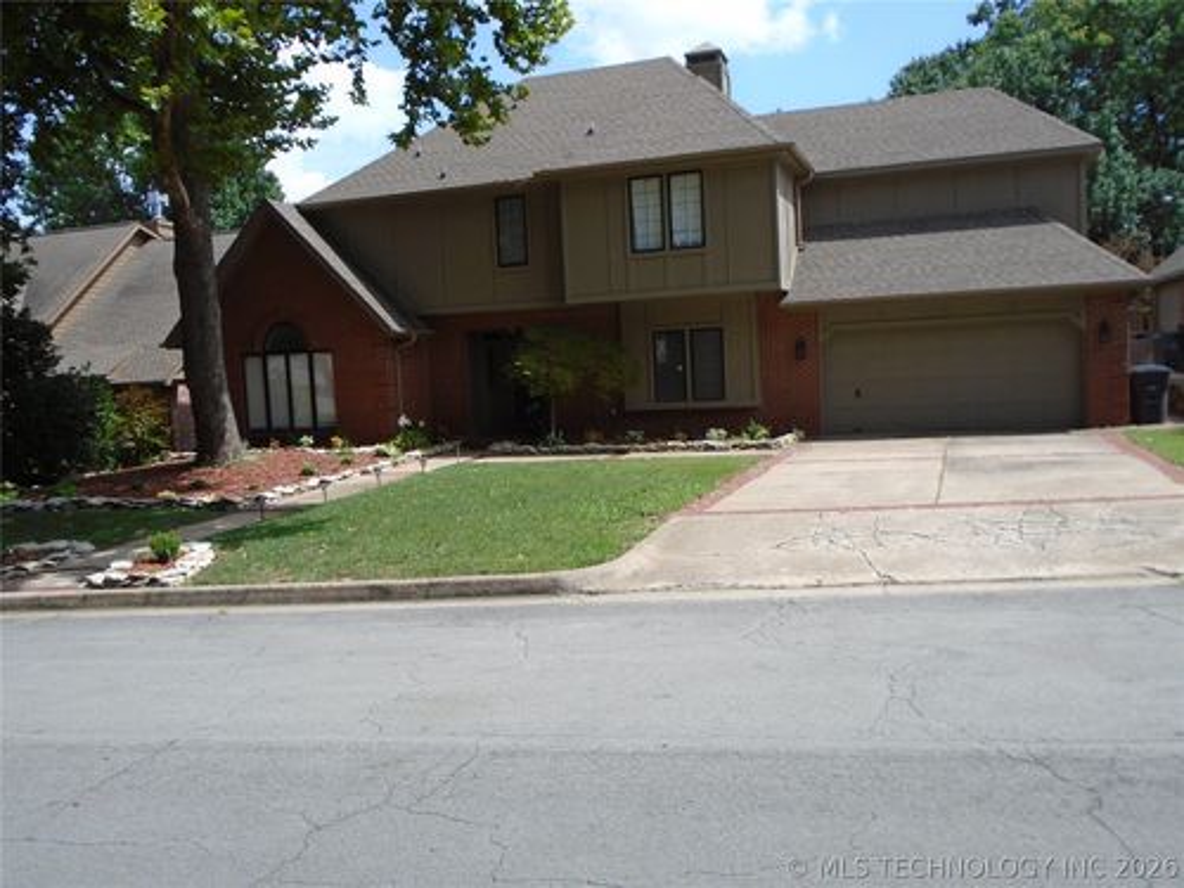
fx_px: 1060
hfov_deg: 58.4
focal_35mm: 31
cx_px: 592
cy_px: 444
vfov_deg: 45.4
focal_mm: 5.5
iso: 100
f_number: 3.5
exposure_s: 1/640
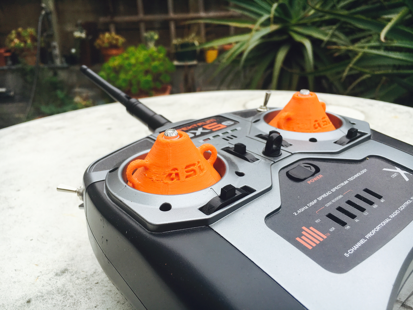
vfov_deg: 48.2
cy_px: 155
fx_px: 346
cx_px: 206
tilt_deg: -20.6
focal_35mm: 29
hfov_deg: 61.7
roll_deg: +1.8
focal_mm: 4.15
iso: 25
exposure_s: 1/712
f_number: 2.2
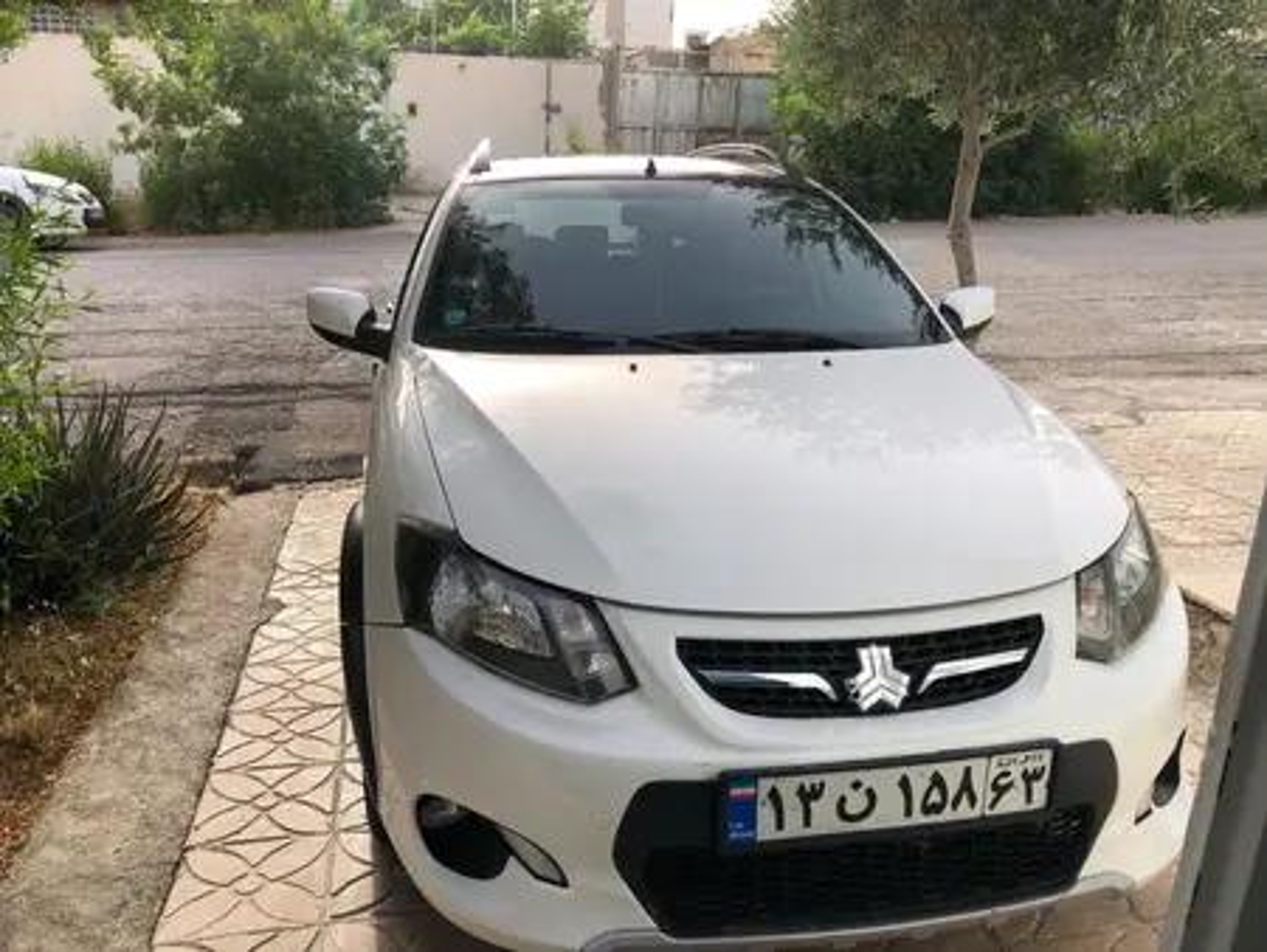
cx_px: 634
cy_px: 476
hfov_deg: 63.4
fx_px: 1025
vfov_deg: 49.8
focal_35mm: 28
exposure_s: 1/676
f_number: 1.8
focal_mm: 3.99
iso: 20
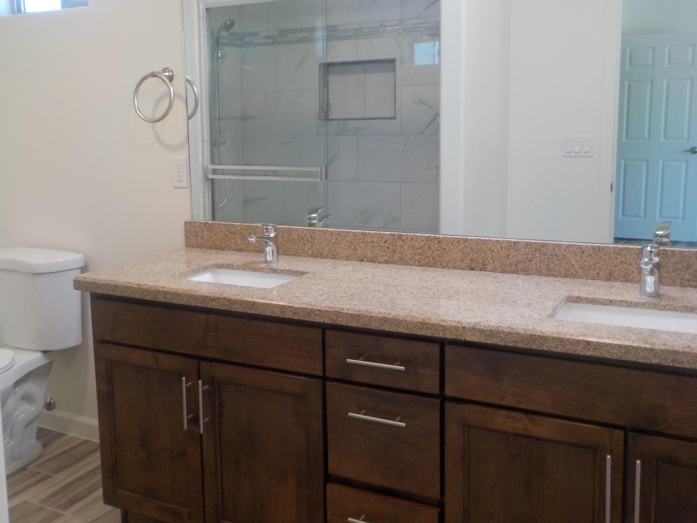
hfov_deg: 51.3
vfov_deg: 39.6
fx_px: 725
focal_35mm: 36
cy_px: 240
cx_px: 321
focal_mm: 4.1
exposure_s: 1/30
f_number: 3.3
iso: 160
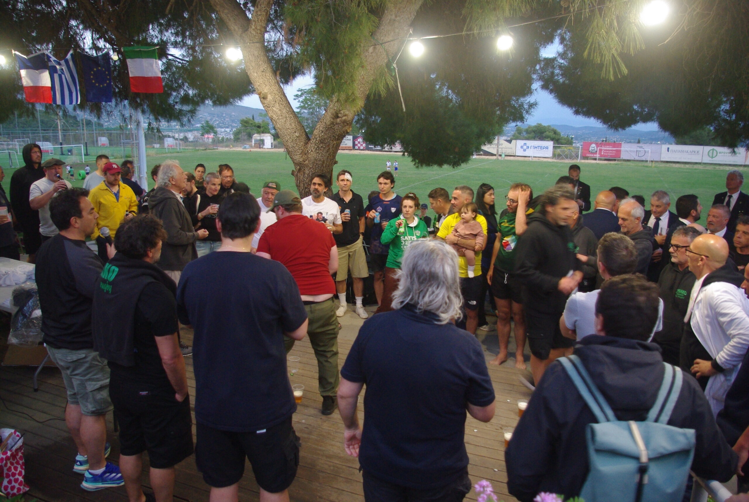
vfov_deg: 48.1
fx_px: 562
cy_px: 251
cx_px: 374
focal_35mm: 27
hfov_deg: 67.3
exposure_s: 1/15
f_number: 3.5
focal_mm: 18
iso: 800
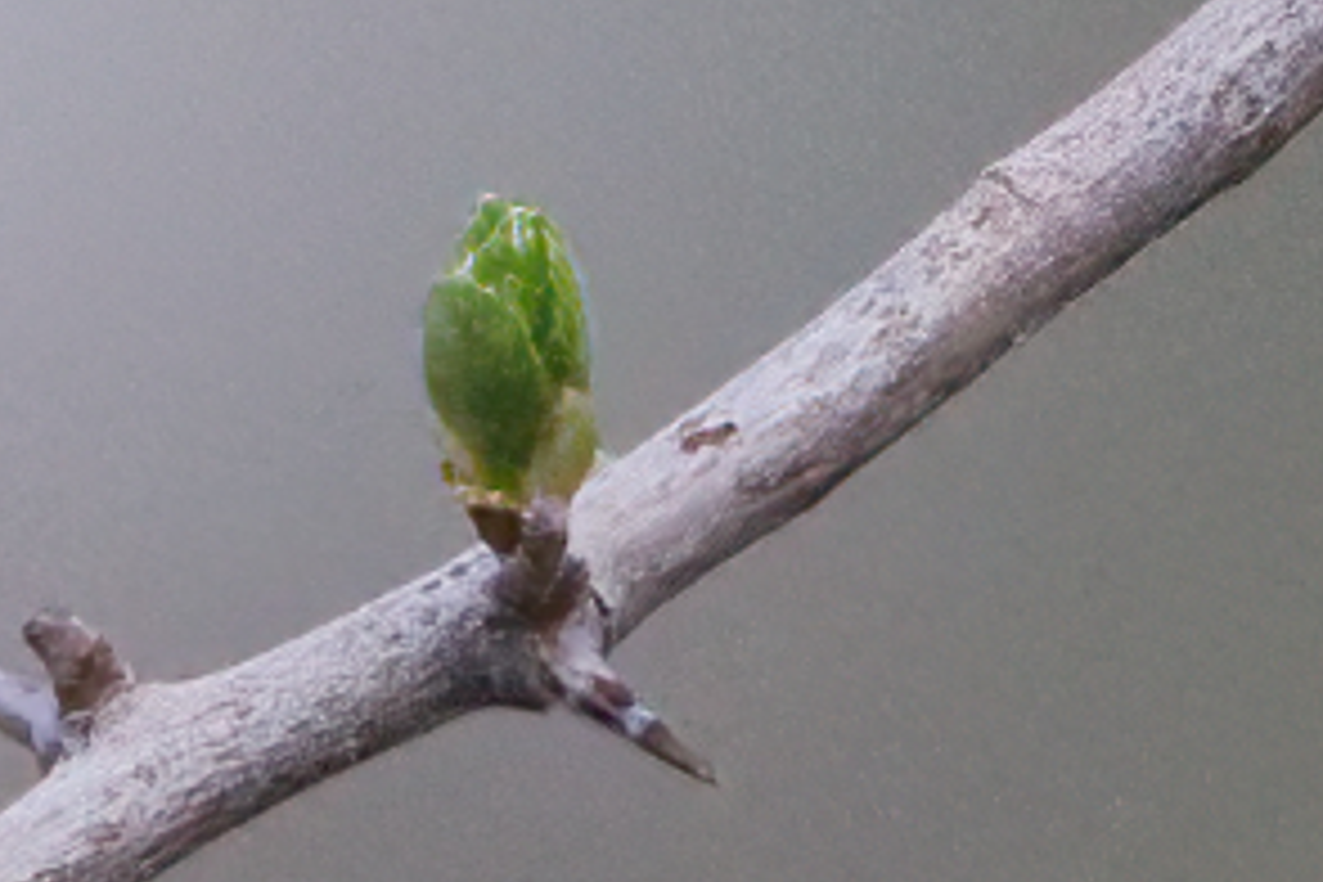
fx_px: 188843
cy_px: 1305
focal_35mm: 5139
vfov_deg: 0.3
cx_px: -2398
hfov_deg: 0.4
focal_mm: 840
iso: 3200
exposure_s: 1/2500
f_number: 9
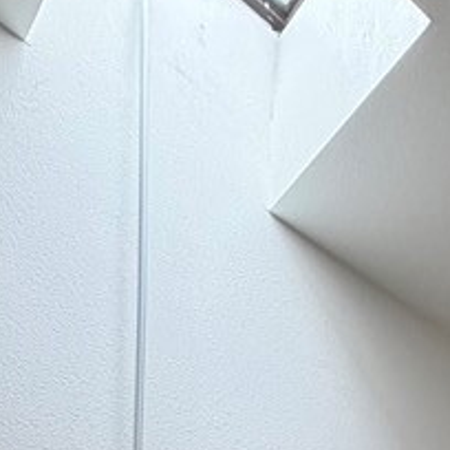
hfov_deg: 27.1
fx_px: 912
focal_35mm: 62
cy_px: 1061
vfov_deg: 15.5
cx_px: 371
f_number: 2.2
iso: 250
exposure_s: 1/120
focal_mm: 2.22
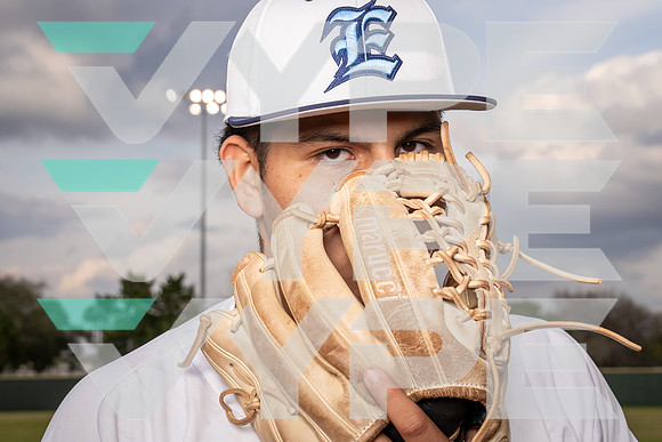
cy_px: 221
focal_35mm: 70
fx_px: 1287
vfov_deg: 19.5
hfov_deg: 28.8
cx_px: 331
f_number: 11
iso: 250
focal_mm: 70
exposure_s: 1/250
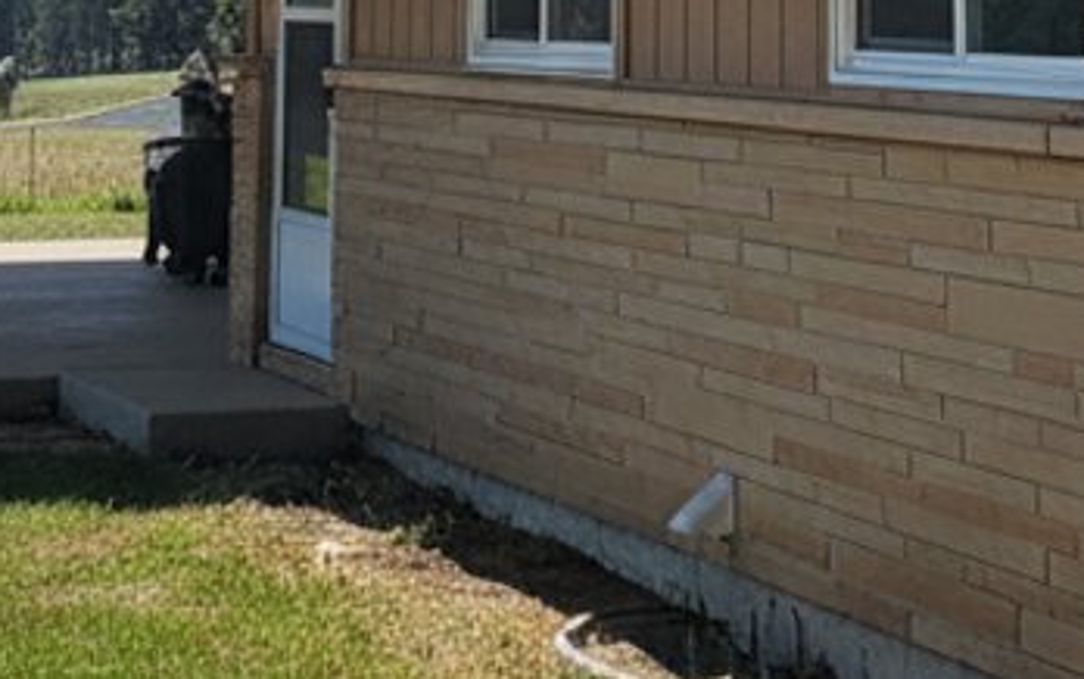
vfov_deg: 12.4
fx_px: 2808
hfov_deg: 21.8
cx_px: 505
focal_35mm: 95
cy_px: -595
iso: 1327
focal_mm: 5.7
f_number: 1.5
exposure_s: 1/296
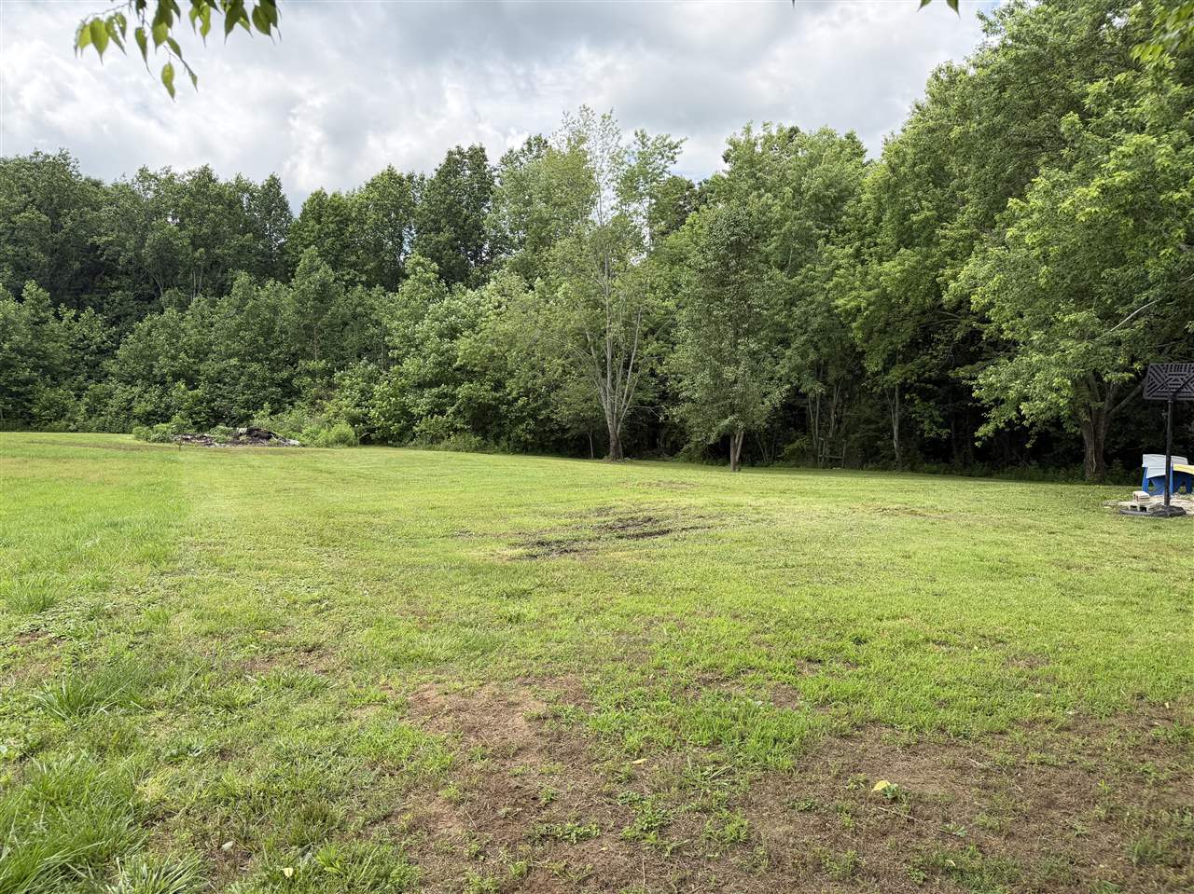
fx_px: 828
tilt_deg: -6.8
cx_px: 597
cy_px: 447
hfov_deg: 71.6
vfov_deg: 56.8
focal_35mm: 24
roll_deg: +0.2
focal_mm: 6.76
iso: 100
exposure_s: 1/1689
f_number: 1.78
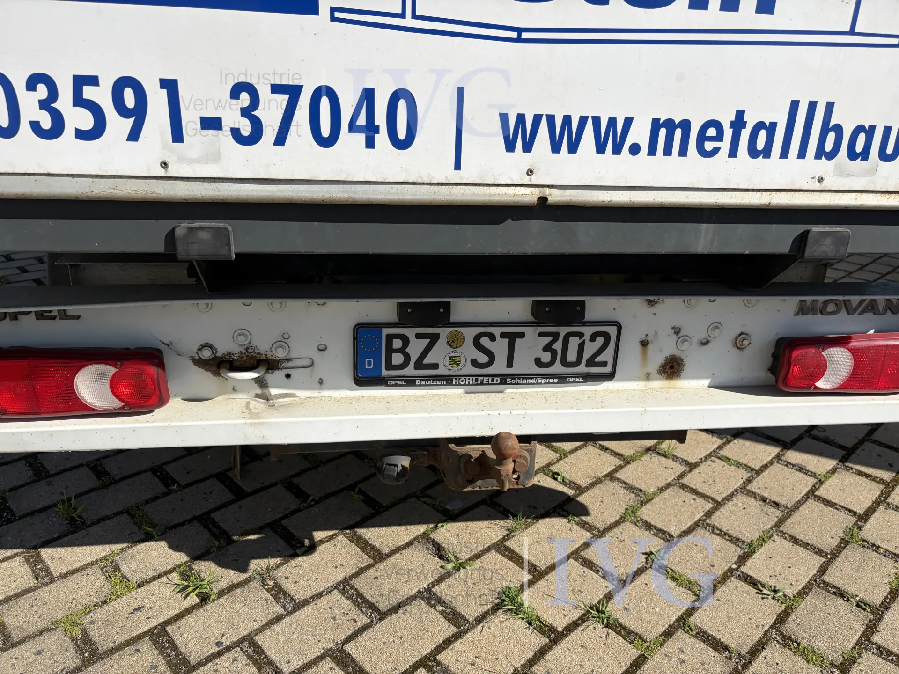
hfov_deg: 67.3
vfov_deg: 53.1
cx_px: 450
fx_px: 675
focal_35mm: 26
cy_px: 337
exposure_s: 1/3448
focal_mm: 5.96
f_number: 1.6
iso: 50
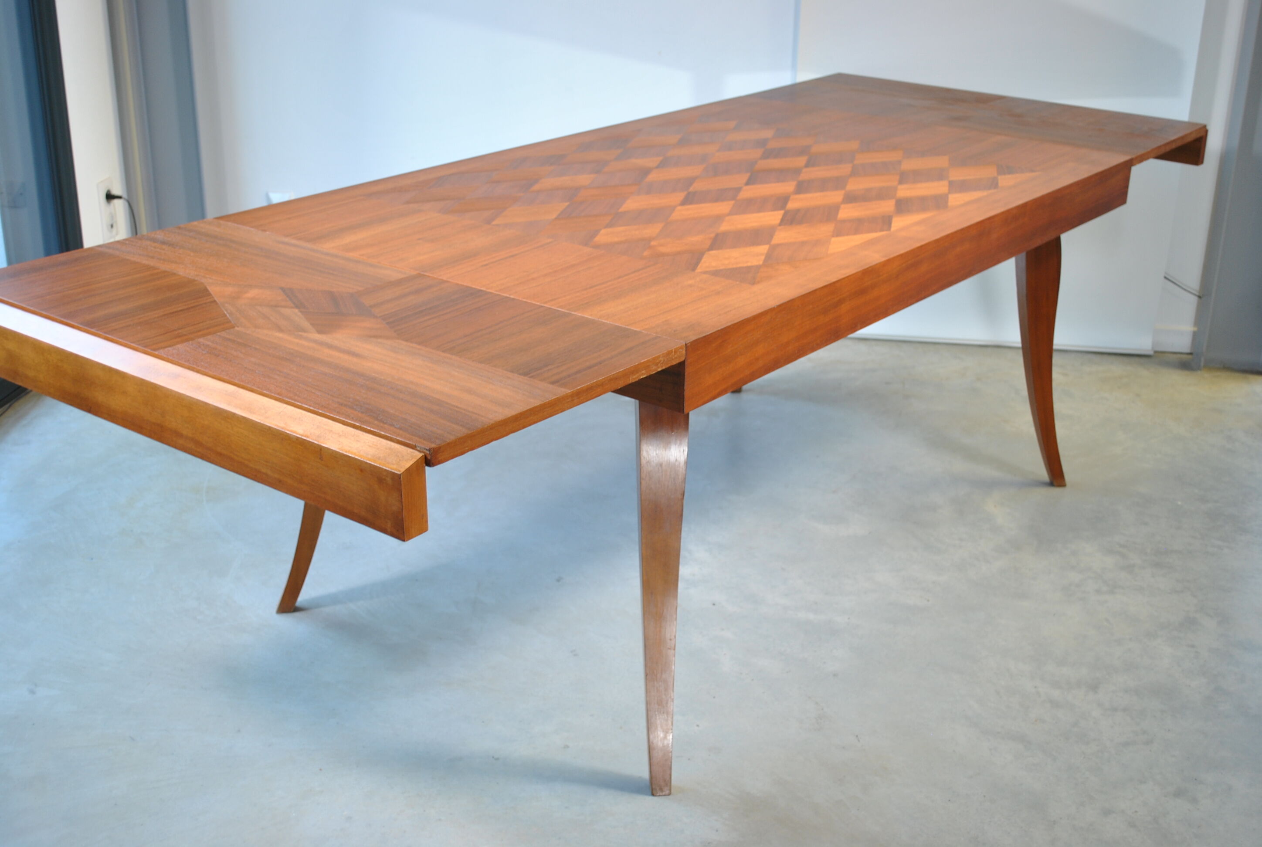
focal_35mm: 42
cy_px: 424
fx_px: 1475
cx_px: 631
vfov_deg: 32.0
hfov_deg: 46.3
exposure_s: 1/15
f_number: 4.5
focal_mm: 28
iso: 200
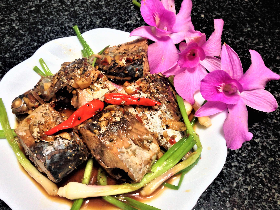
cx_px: 120
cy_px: 120
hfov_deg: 47.7
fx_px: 315
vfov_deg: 36.7
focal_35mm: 39
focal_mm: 4.12
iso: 80
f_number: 2.4
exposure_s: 1/20
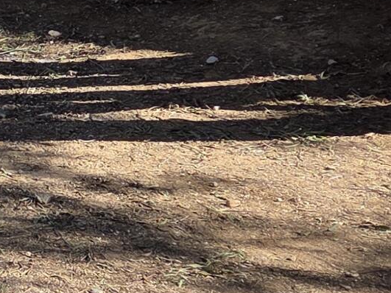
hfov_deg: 12.9
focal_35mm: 130
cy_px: 52
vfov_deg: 11.4
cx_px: -424
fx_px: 1468
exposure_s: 1/2812
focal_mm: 5.4
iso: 80
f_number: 1.8
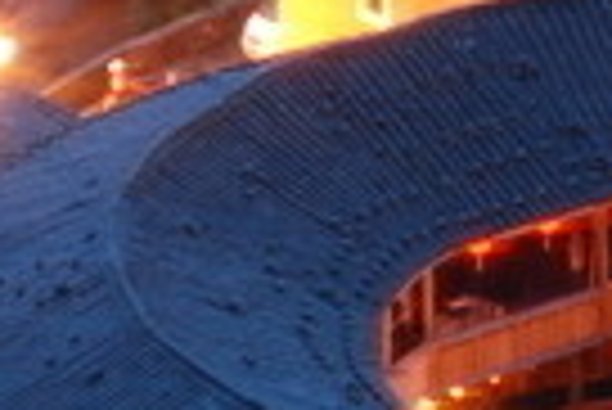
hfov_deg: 4.5
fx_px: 7709
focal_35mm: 453
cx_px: 392
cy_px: 191
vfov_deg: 3.0
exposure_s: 30
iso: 200
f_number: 22
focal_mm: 40
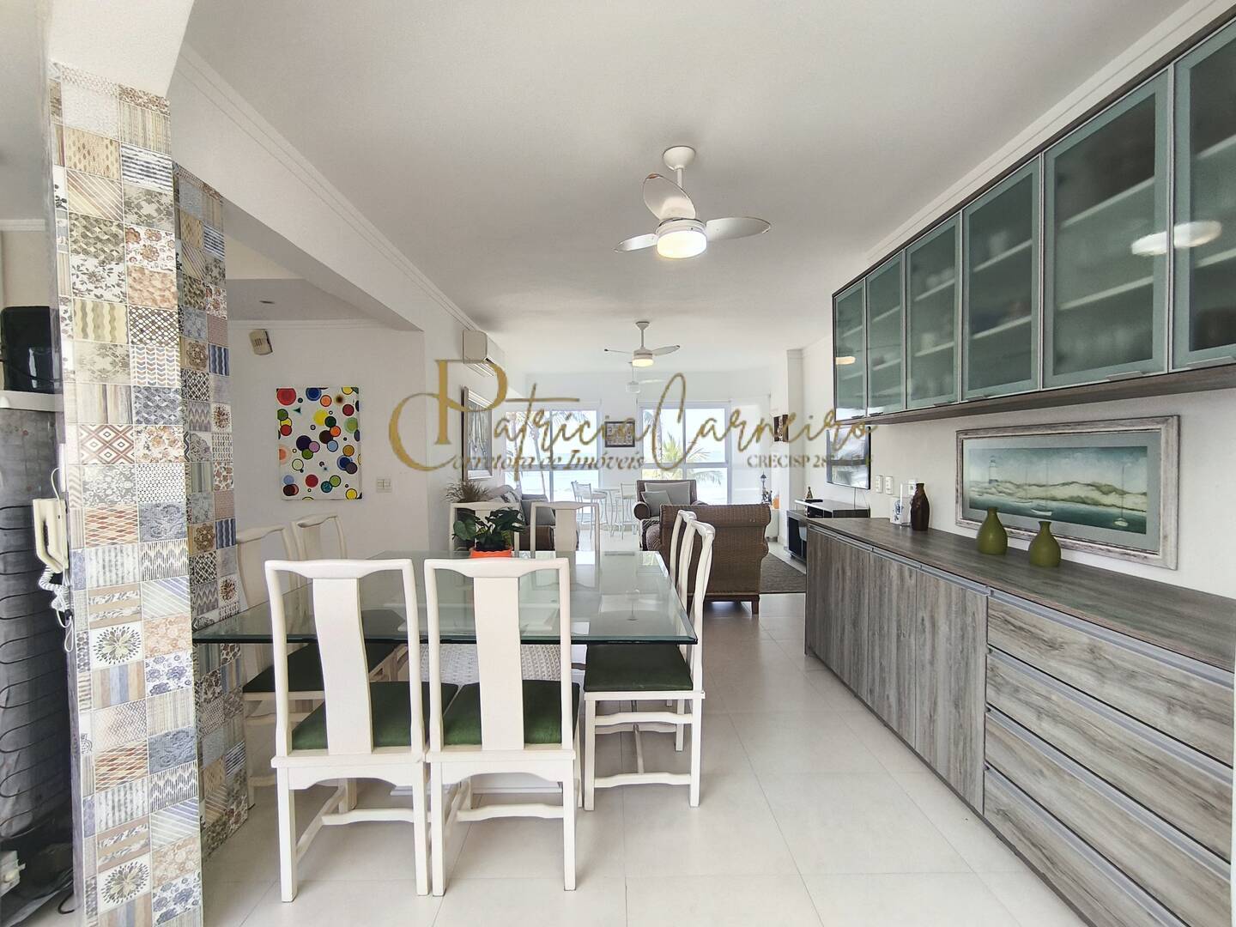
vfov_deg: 78.1
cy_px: 464
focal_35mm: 16
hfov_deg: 94.5
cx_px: 618
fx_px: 571
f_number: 2.2
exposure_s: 1/120
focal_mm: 1.65
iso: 50
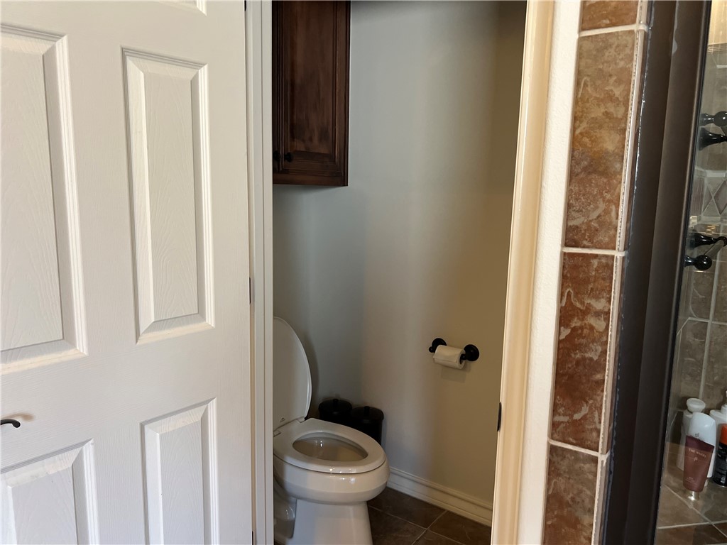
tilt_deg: -9.0
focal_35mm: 26
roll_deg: -1.6
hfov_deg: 67.3
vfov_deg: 53.1
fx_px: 546
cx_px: 364
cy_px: 272
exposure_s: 1/60
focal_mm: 5.7
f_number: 1.5
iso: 320
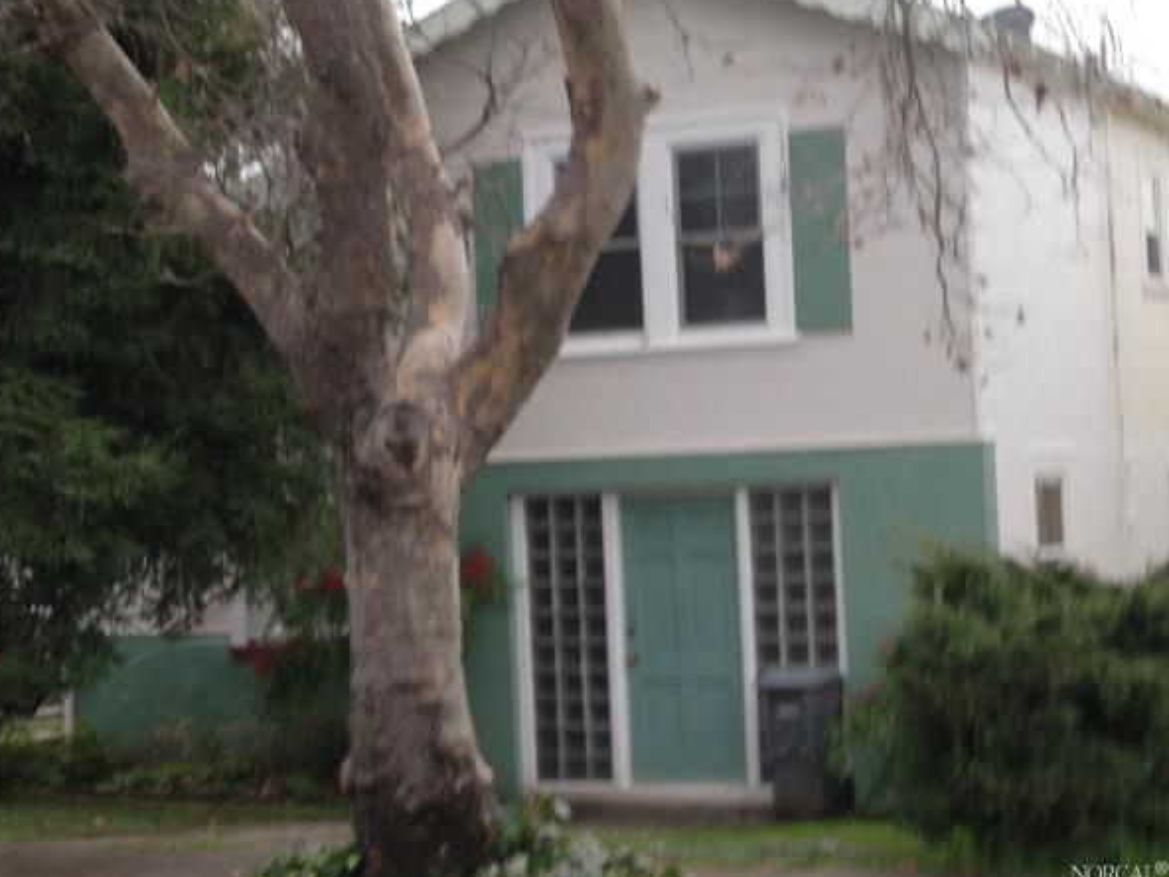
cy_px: 431
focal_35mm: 80
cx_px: 539
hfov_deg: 24.4
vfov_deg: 18.4
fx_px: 2702
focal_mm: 13.1
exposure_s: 1/200
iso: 64
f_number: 4.2
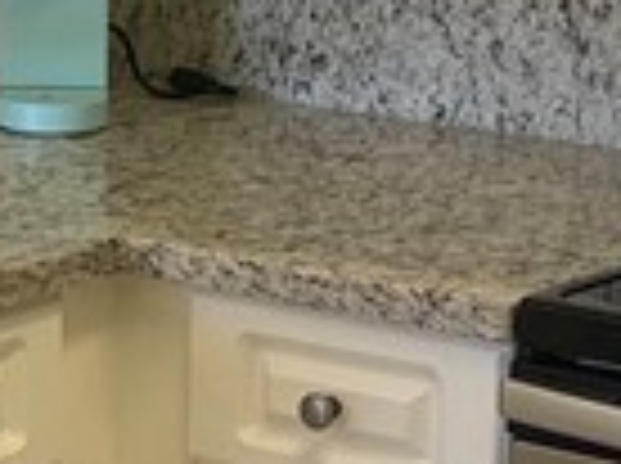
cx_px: -333
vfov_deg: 7.9
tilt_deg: -10.3
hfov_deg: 10.3
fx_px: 3331
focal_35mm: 186
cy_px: 63
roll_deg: +0.0
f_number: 1.6
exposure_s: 1/120
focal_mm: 5.1
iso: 100
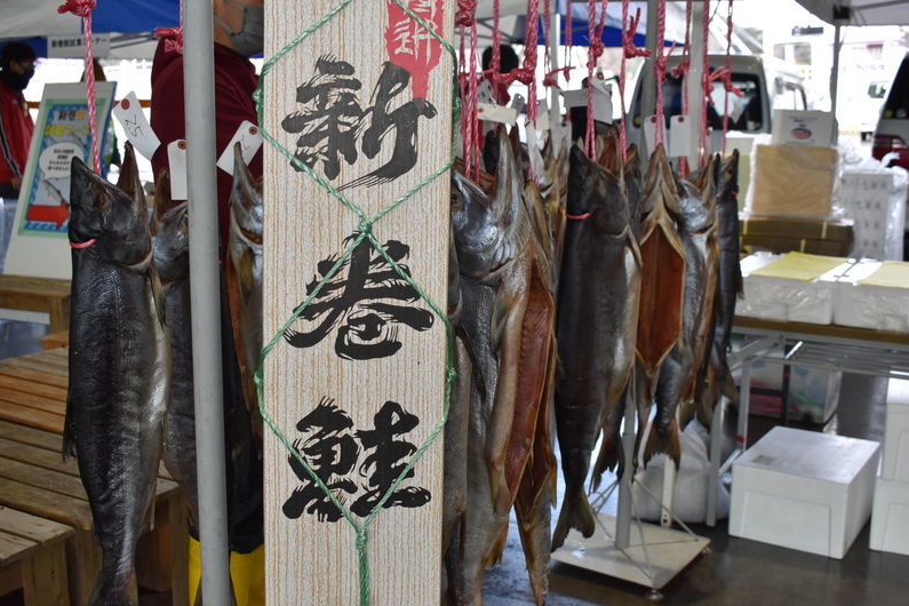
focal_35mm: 42
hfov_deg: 46.9
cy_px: 302
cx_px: 459
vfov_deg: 32.2
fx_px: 1048
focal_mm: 27
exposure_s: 1/100
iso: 800
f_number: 5
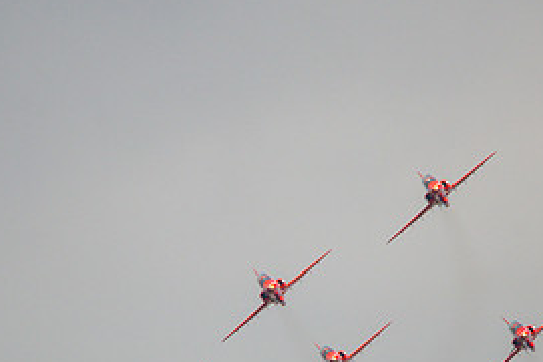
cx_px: 271
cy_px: 254
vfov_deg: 0.9
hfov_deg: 1.4
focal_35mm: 1507
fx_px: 22729
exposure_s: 1/2000
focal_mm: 500
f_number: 7.1
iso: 400
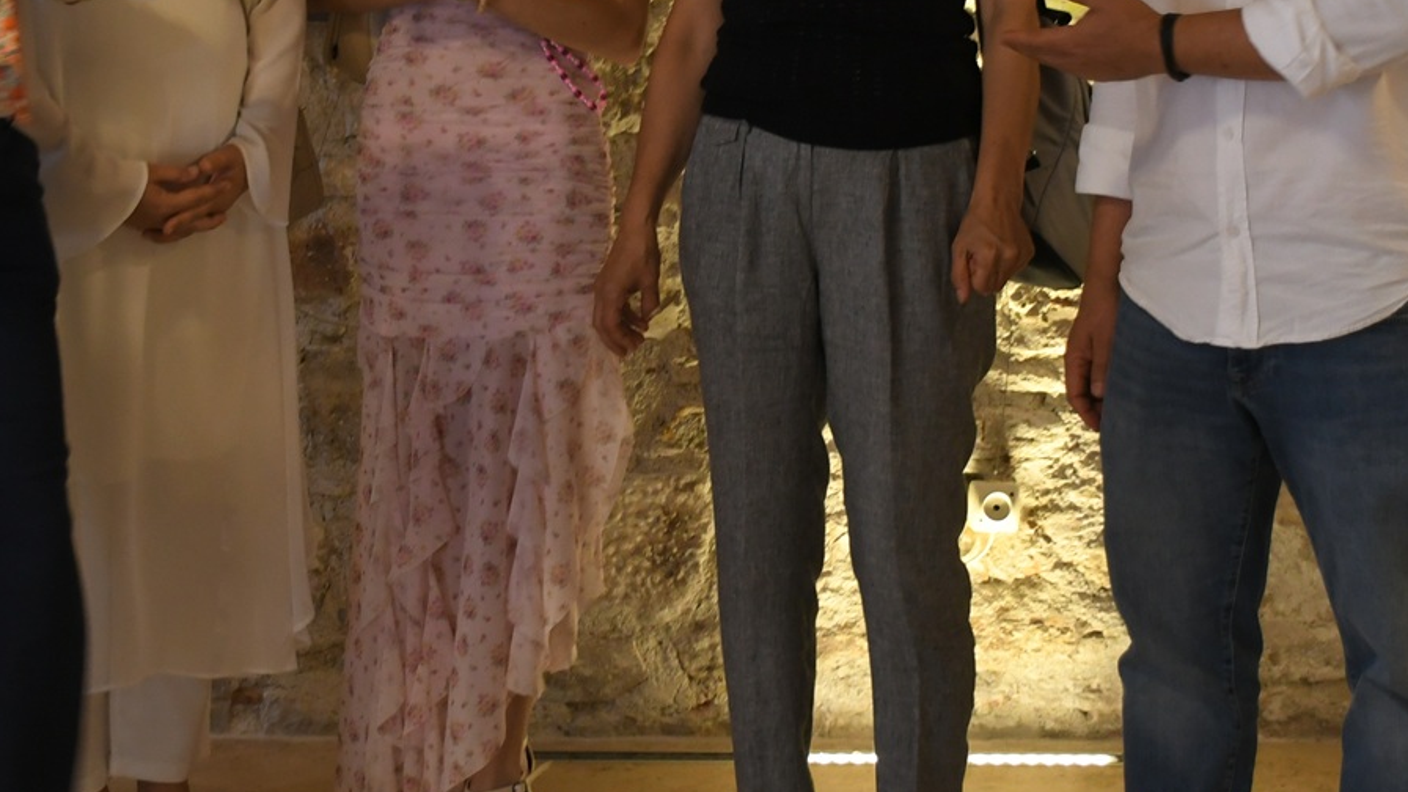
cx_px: 669
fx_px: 3061
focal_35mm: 82
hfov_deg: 25.9
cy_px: 224
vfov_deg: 14.7
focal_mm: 24
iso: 800
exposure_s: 1/40
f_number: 4
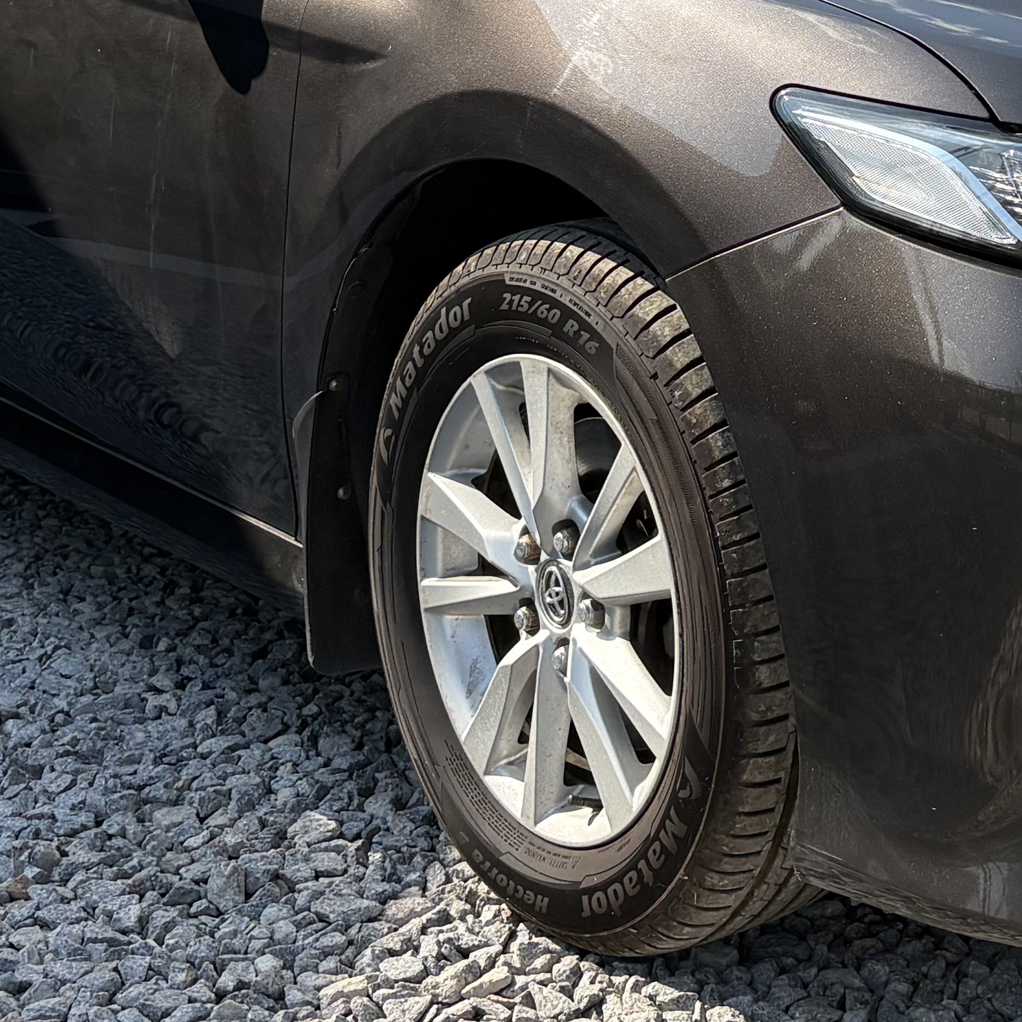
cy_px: -3
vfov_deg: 20.2
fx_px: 2772
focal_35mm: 83
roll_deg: +1.8
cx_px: 995
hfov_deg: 20.3
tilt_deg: -4.2
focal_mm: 5.96
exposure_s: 1/2865
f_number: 1.6
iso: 50
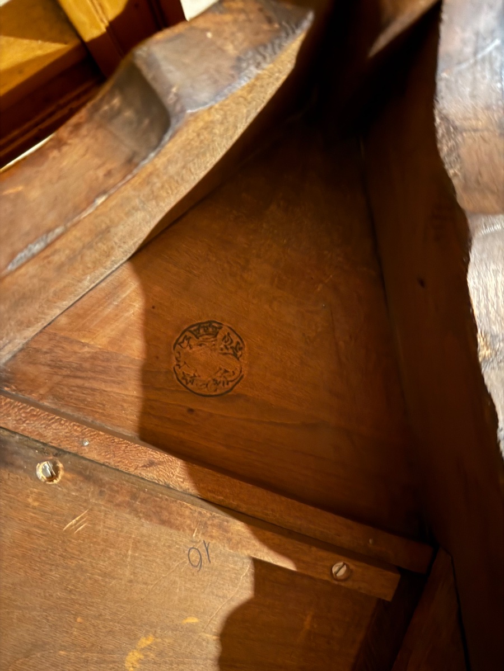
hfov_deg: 56.8
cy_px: 336
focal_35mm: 24
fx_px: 466
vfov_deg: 71.6
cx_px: 252
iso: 2000
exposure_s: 1/5
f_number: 1.78
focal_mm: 6.76
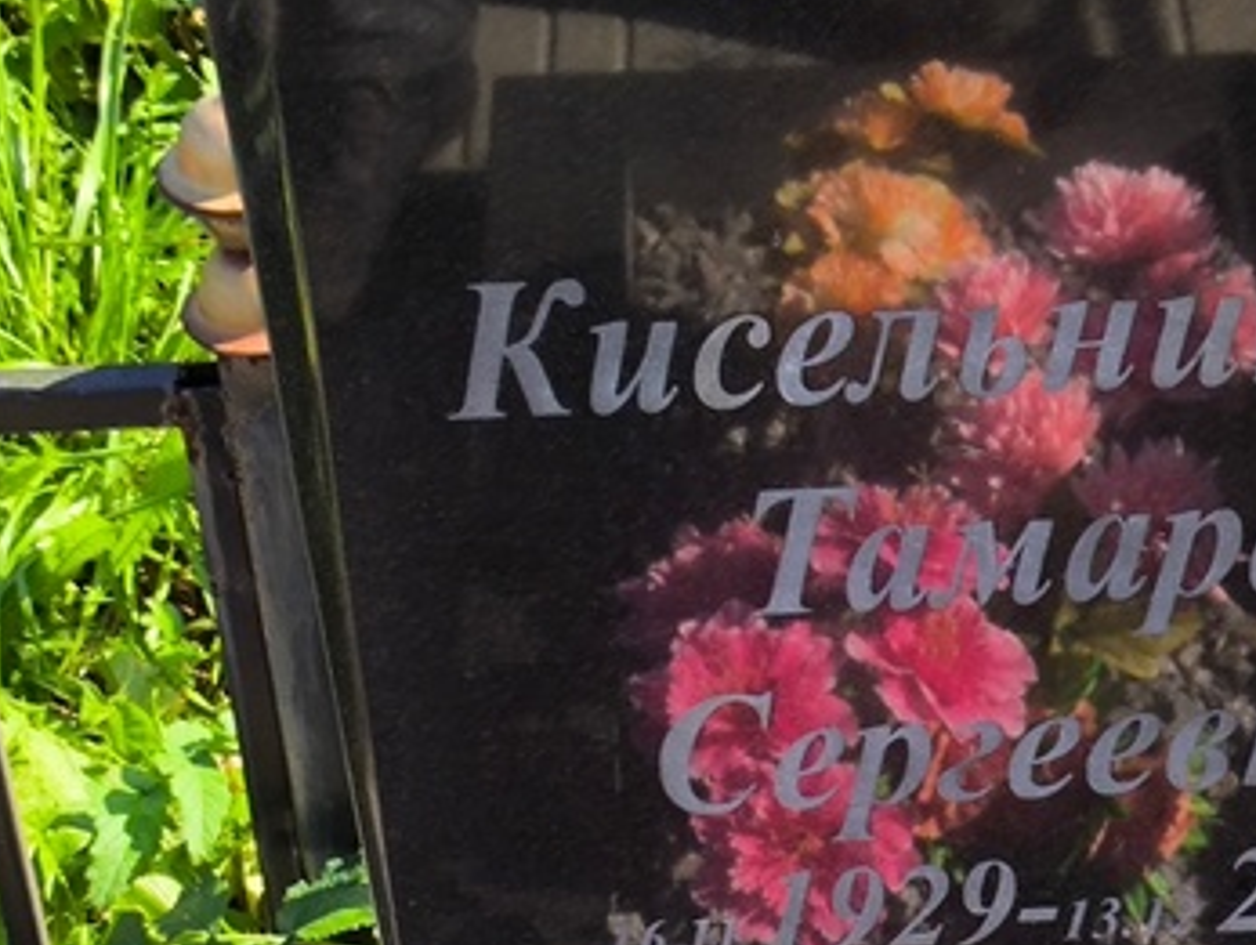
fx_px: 4177
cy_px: 695
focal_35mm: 115
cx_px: 954
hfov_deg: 17.0
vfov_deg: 12.9
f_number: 1.7
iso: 50
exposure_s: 1/541
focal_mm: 4.71
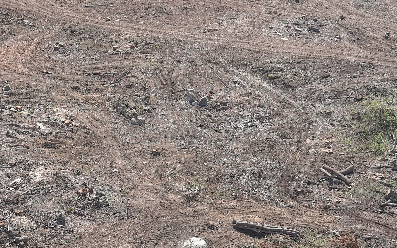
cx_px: 120
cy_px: 126
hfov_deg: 20.7
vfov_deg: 13.1
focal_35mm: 100
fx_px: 1082
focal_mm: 10.57
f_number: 2.8
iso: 100
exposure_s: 1/640
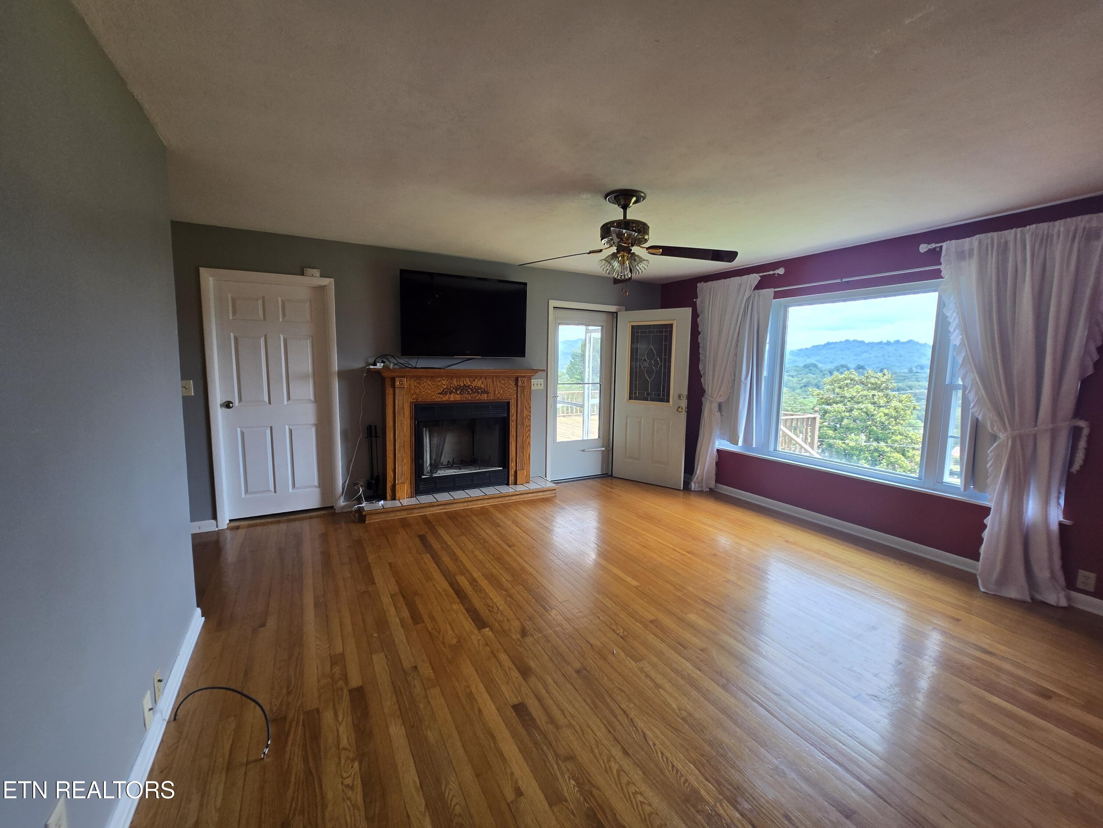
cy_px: 414
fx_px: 414
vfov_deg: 89.9
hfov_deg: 106.2
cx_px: 552
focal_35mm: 13
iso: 50
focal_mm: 2.2
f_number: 2.2
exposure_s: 1/120
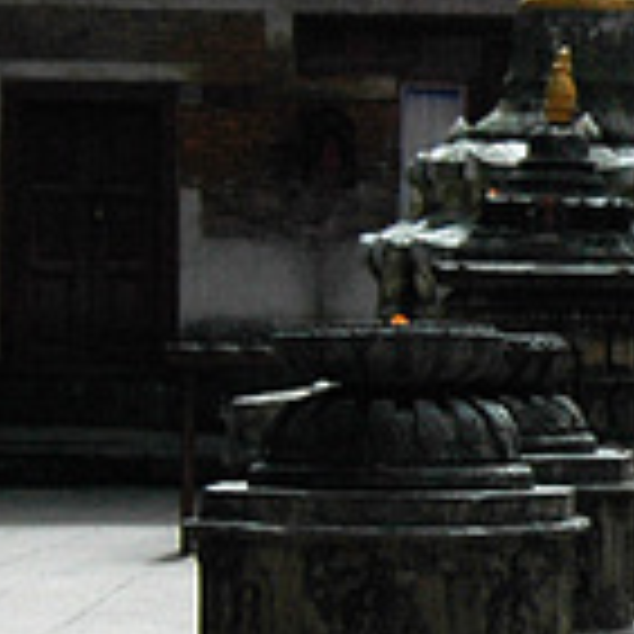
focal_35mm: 152
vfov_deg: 11.5
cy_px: 504
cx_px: 1093
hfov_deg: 10.8
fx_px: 3150
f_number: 5.6
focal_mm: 24
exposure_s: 1/640
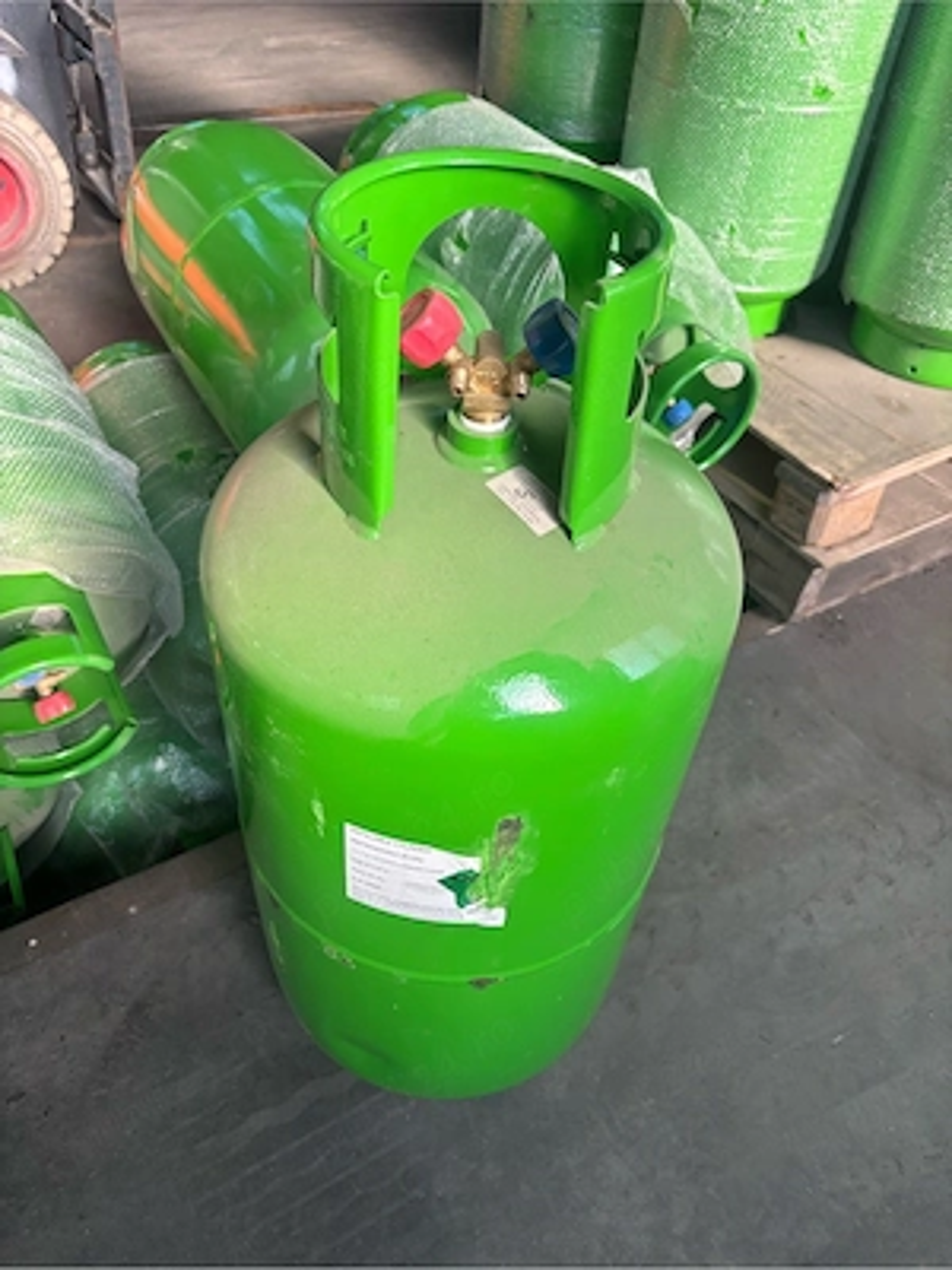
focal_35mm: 26
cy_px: 635
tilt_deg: -44.1
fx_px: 953
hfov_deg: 53.1
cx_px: 476
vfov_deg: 67.3
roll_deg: -3.3
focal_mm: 5.96
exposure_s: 1/190
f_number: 1.6
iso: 40
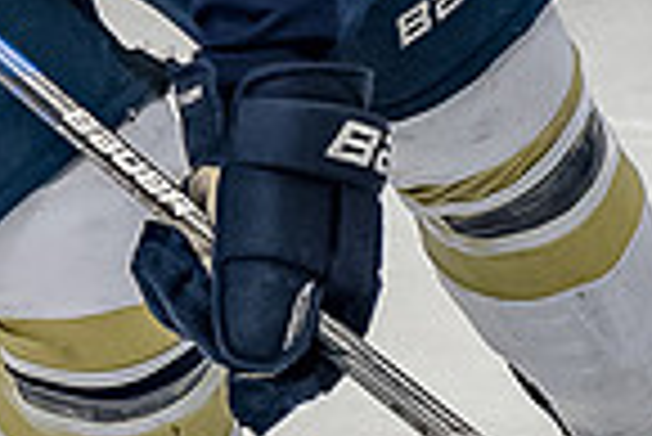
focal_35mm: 1091
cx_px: 131
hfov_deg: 1.9
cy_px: -377
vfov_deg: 1.3
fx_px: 19779
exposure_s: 1/800
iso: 2000
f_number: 3.2
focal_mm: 100
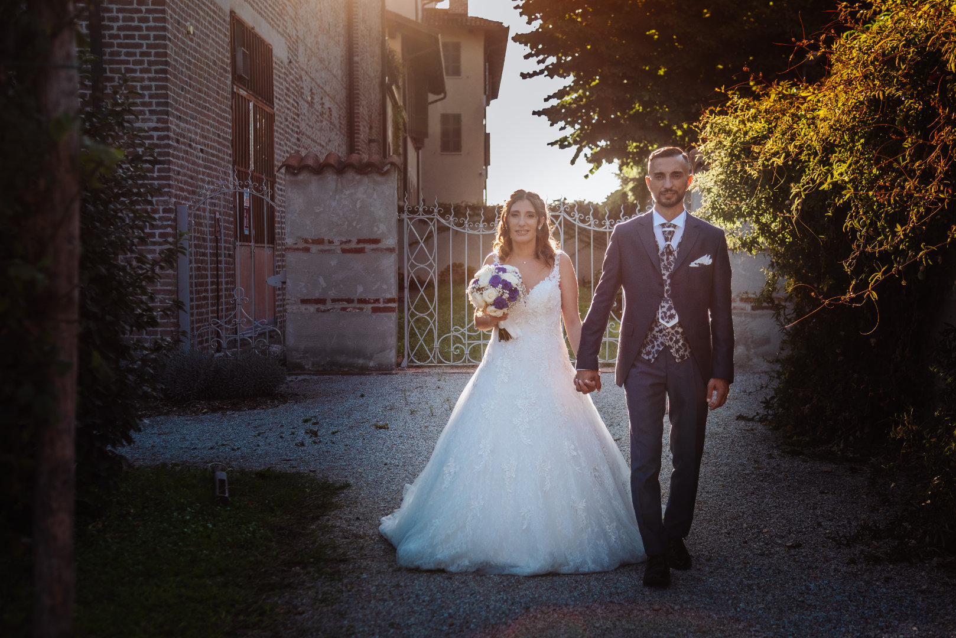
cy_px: 319
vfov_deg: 27.0
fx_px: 1328
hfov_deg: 39.6
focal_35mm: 50
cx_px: 478
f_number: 4
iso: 640
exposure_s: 1/800
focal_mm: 50
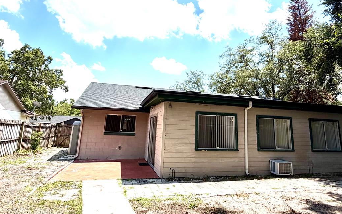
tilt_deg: +13.3
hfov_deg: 77.0
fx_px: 214
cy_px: 79
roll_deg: -1.8
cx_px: 185
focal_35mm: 23
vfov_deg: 52.4
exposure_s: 1/985
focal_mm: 2.22
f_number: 2.2
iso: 20
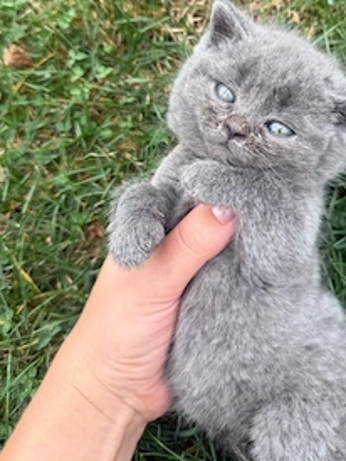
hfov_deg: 40.2
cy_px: 135
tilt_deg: -73.6
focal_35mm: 35
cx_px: 233
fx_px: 466
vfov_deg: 51.1
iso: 80
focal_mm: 6.76
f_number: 1.78
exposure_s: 1/543
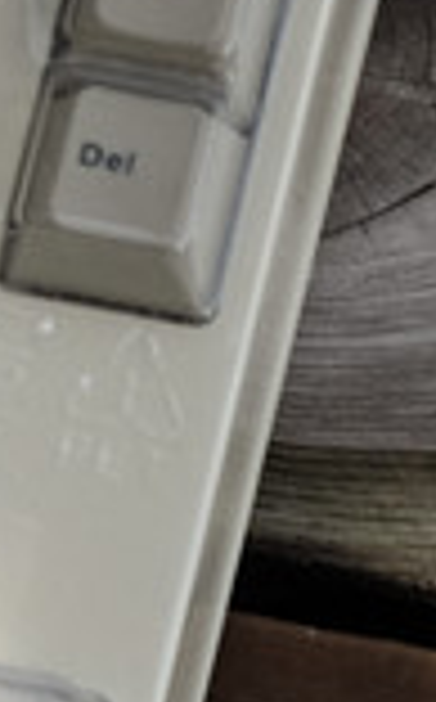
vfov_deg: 3.2
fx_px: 12423
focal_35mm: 651
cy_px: -536
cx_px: -1537
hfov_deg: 2.0
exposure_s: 1/1600
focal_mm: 55
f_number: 4
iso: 200
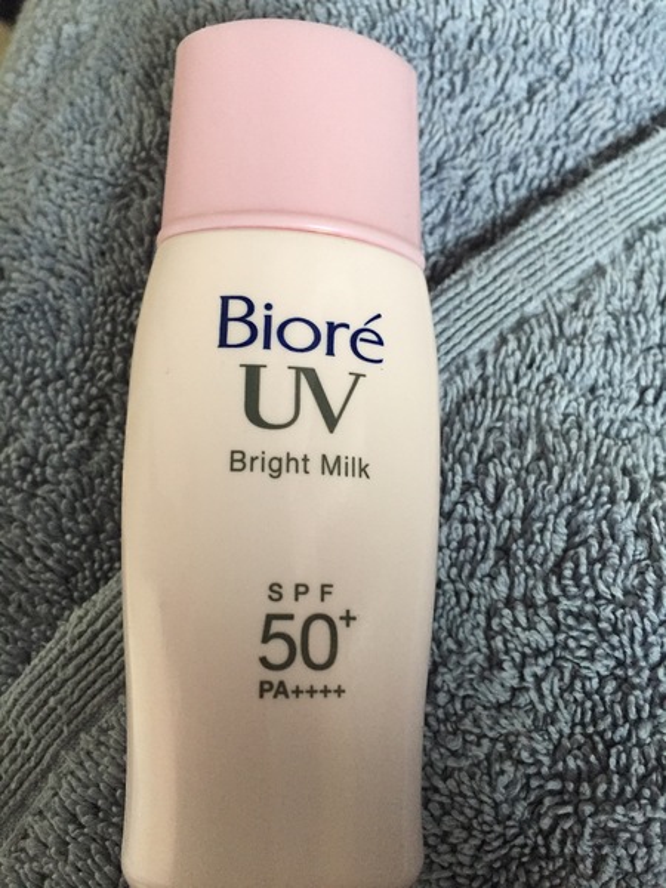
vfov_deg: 61.7
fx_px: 744
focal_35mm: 29
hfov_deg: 48.2
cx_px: 333
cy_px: 444
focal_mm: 4.15
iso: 250
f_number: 2.2
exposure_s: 1/25
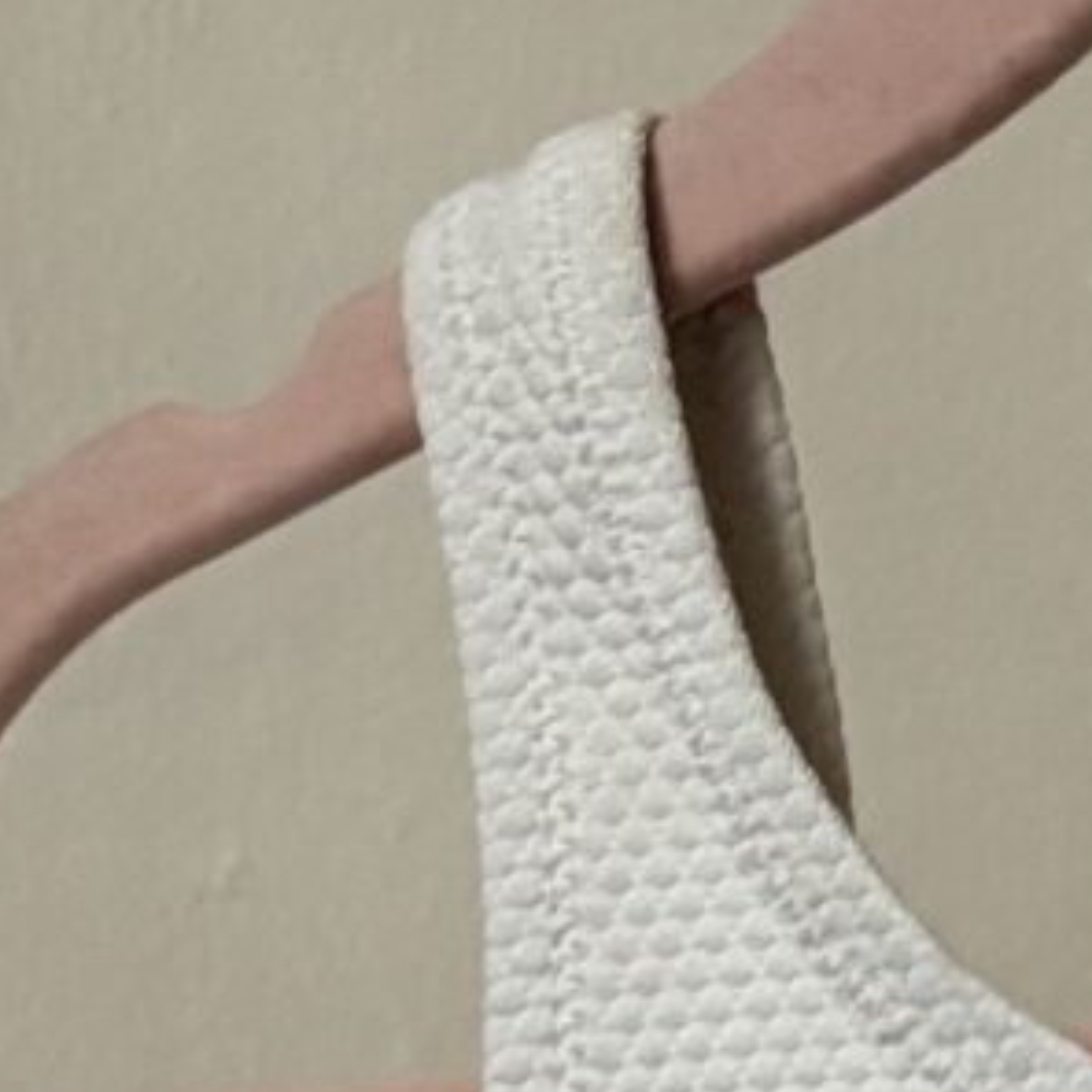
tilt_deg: -0.4
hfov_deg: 8.7
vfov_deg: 8.2
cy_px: 2380
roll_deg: +0.6
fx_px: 7102
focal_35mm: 199
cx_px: 1442
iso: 400
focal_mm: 5.96
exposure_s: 1/60
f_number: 1.6
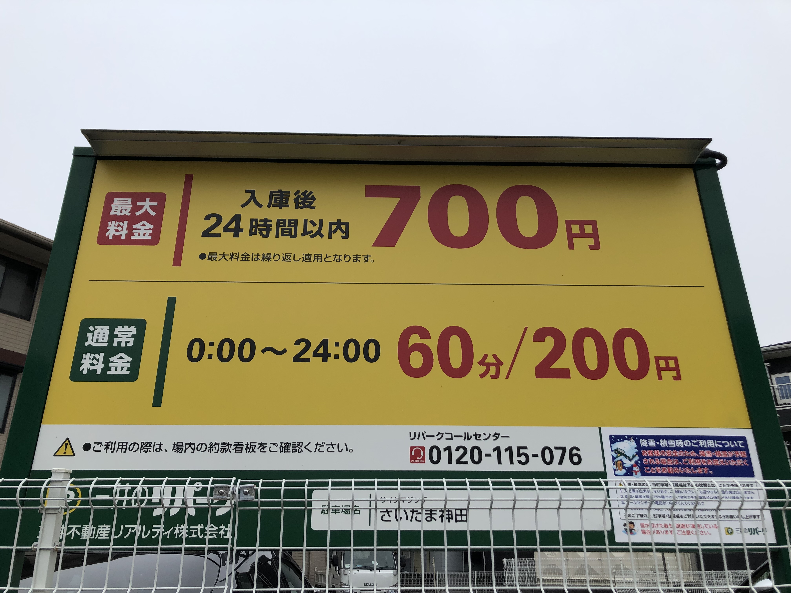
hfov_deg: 63.4
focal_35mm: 28
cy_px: 296
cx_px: 396
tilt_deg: +22.7
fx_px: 640
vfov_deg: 49.7
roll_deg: -0.3
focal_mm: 3.99
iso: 20
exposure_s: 1/448
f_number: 1.8
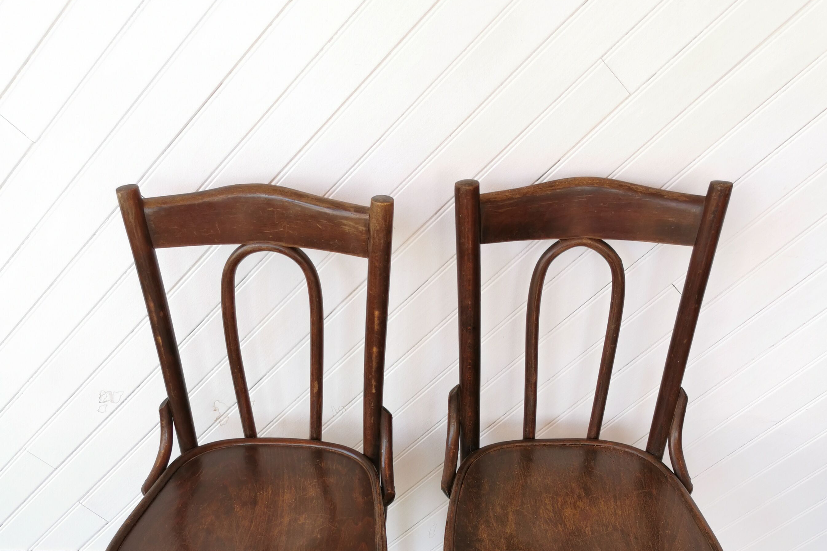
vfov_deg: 34.0
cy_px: 438
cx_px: 410
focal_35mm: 38
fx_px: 873
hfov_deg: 50.7
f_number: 1.6
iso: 50
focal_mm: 5.56
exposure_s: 1/125
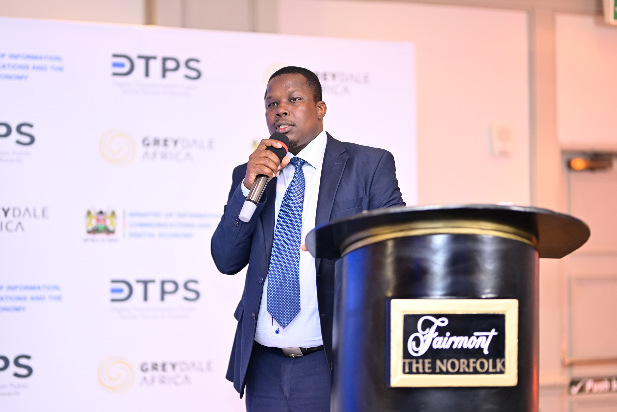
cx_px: 308
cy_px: 206
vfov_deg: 16.1
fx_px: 1457
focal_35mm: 85
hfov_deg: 23.9
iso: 320
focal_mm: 85
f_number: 1.4
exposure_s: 1/125
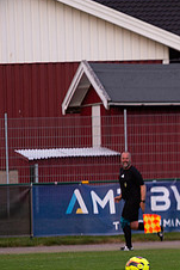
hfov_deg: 2.7
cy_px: 195
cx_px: 298
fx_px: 3834
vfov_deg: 4.0
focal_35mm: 512
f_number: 3.2
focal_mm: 200
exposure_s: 1/1250
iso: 500
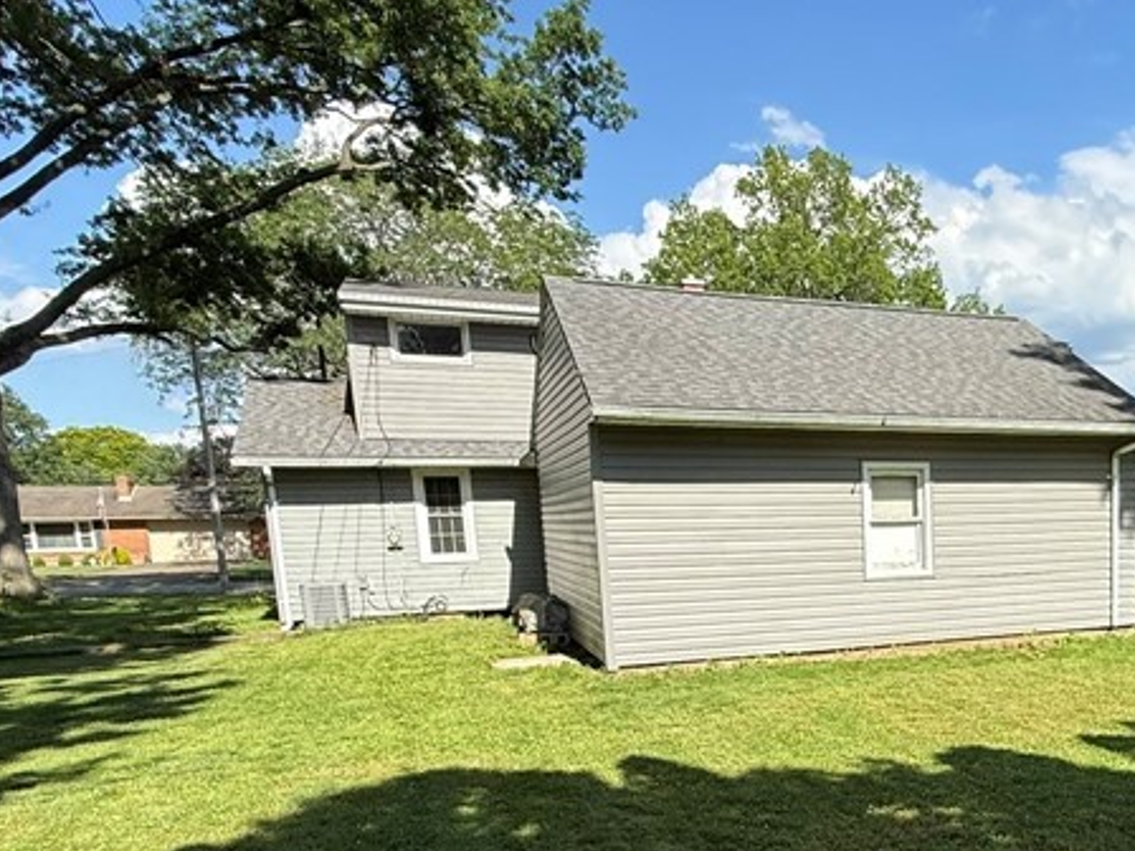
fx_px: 1049
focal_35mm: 32
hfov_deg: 51.1
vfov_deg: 42.1
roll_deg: +1.2
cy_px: 689
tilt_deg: -8.8
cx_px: 993
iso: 50
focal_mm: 2.22
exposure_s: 1/1399
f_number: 2.2
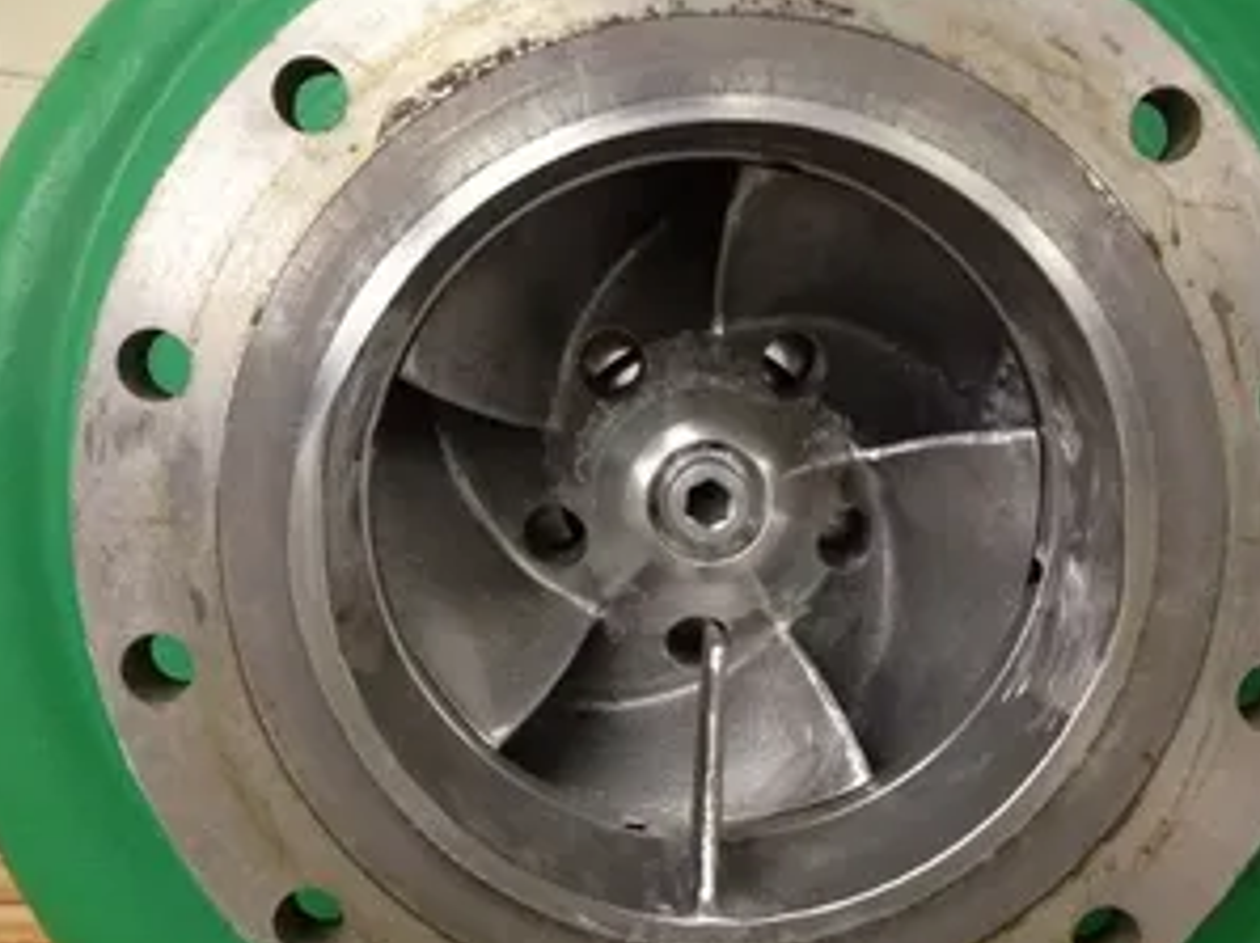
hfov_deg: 40.5
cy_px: 524
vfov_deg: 30.8
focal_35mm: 47
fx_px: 1709
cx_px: 660
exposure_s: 1/20
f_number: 2.4
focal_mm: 4.28
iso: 250
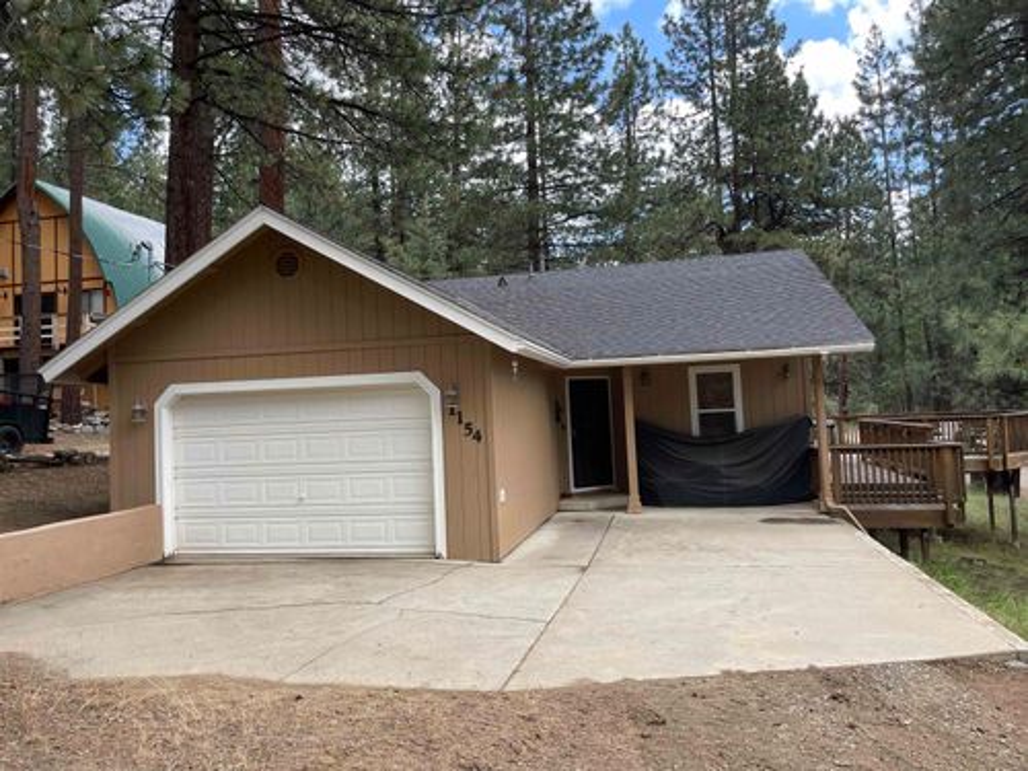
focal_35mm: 26
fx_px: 772
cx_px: 514
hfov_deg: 67.3
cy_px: 386
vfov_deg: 53.1
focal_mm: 4.2
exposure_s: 1/572
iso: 32
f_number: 1.6
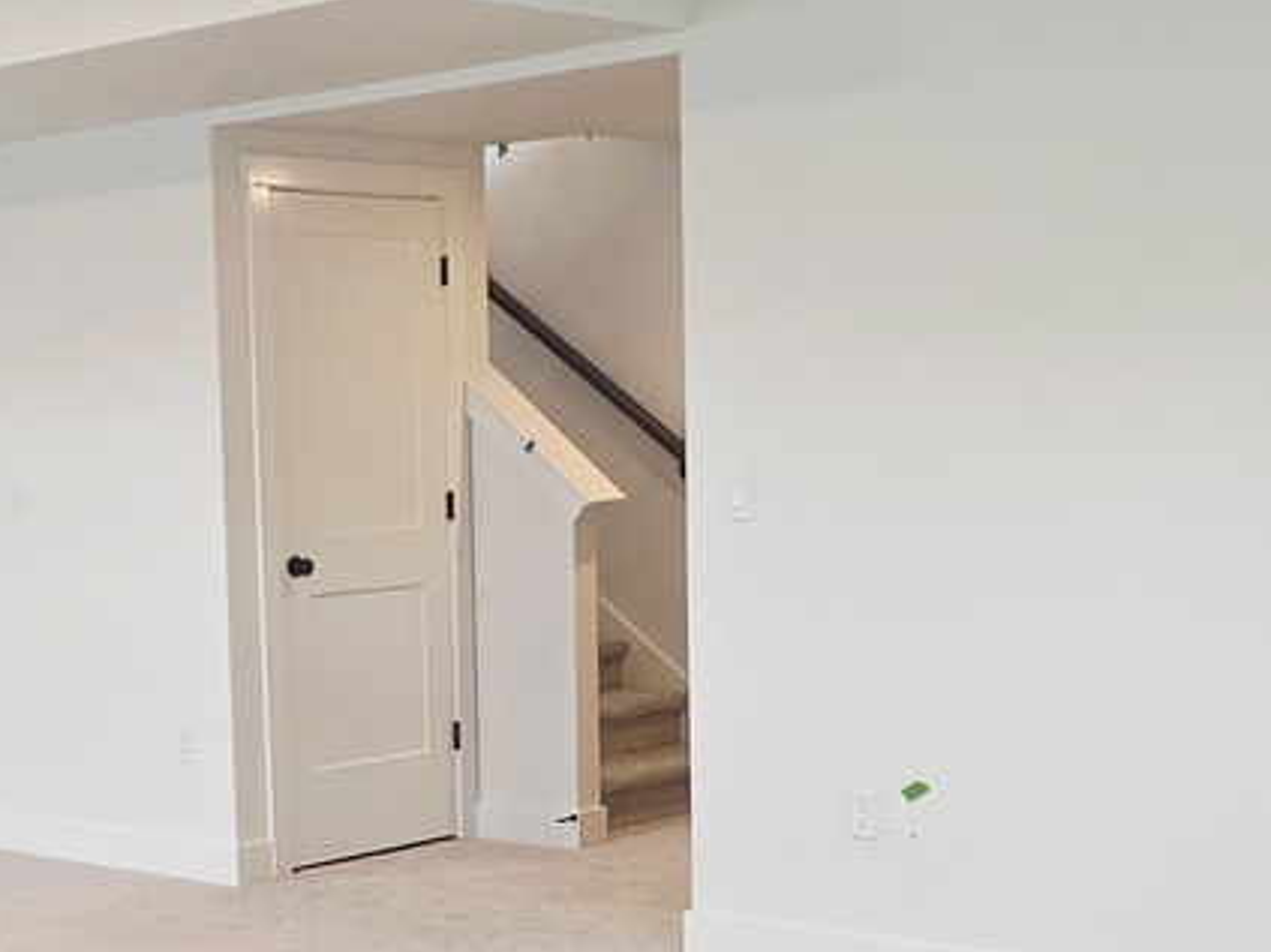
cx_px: 325
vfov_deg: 23.0
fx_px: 2313
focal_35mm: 63
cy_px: 742
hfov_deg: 30.2
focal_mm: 2.2
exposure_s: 1/120
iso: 100
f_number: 1.9
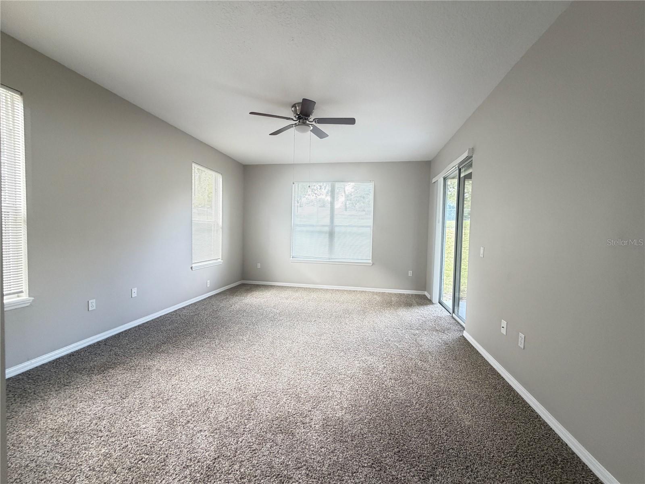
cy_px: 242
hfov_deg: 102.1
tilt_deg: -2.5
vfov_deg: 85.7
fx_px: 261
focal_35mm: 14
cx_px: 322
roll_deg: -1.5
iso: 320
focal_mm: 2.22
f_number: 2.2
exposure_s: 1/60
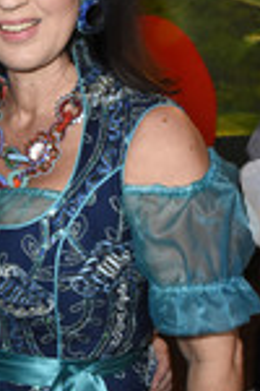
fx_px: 953
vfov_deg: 22.8
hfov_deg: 14.9
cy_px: 318
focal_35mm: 88
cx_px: -70
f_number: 6.3
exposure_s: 1/60
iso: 2500
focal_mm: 22
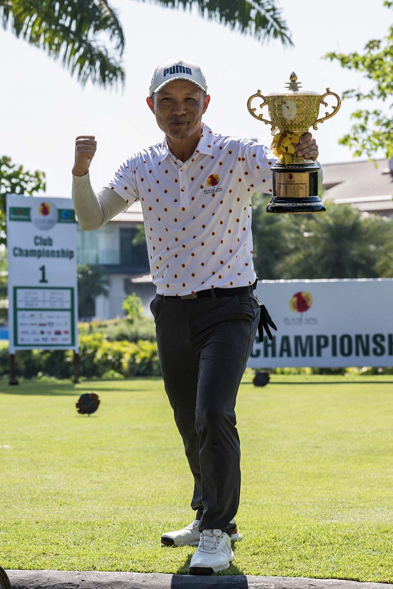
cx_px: 196
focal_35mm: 85
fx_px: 1392
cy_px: 294
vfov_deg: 23.9
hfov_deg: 16.1
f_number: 6.3
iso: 1000
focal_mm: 85
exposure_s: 1/2000
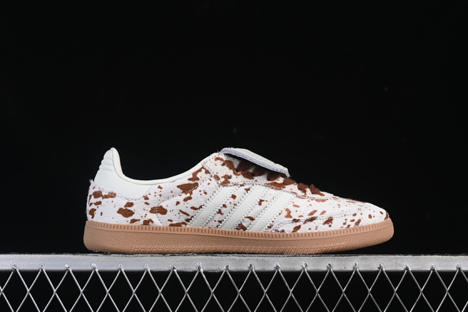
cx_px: 234
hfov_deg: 27.0
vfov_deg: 18.2
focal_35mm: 75
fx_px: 975
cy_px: 156
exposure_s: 1/80
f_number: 8
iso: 160
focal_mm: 50
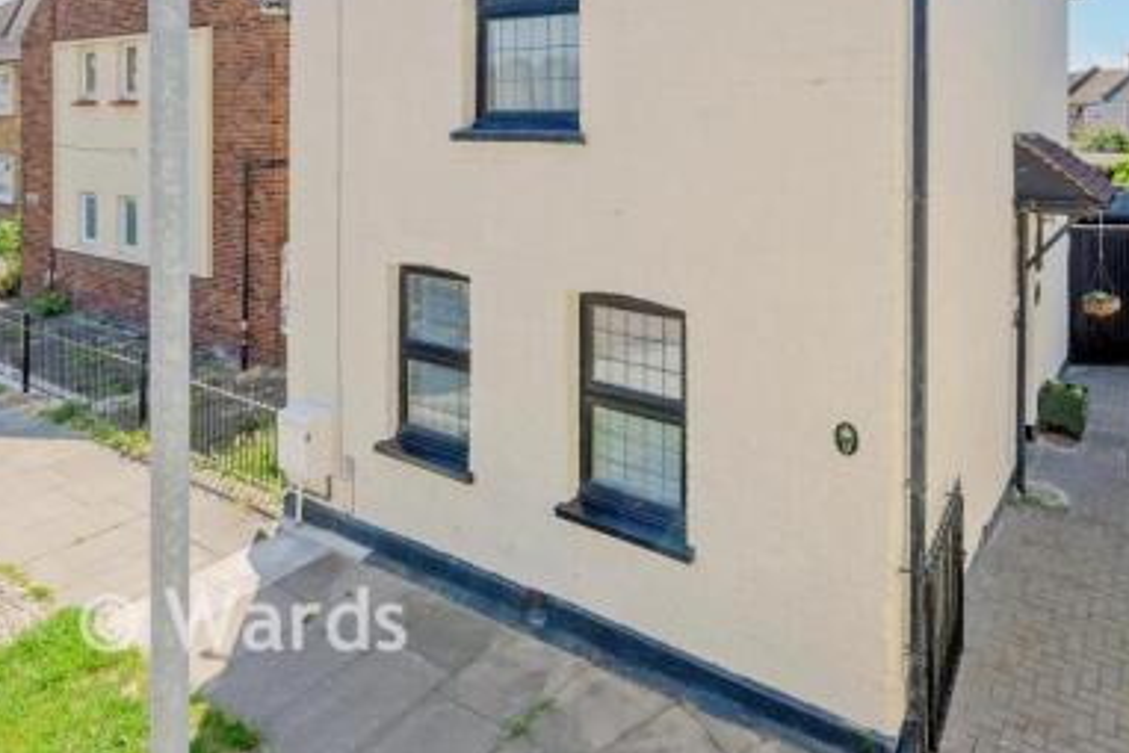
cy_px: 179
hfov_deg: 72.5
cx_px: 708
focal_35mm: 24
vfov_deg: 50.7
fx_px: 753
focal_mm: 14
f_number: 8
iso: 100
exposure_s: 1/200
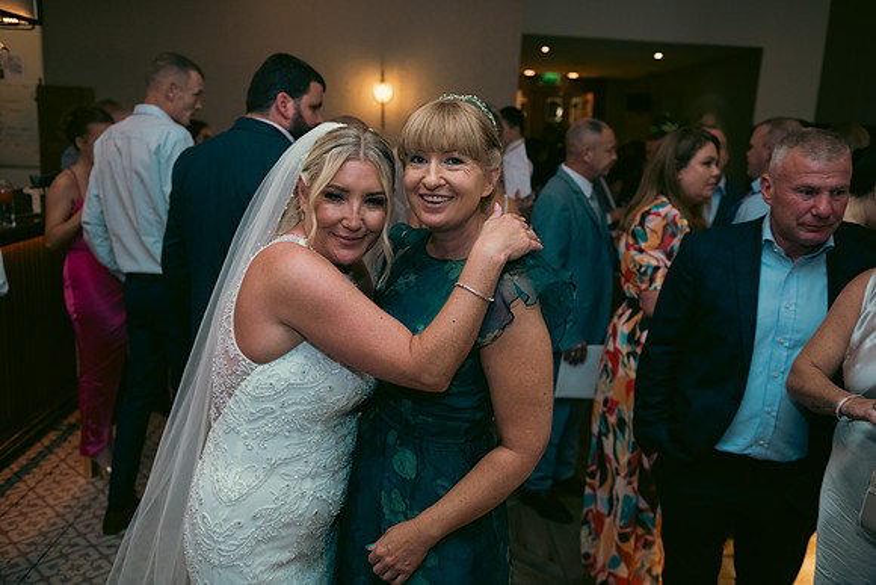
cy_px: 292
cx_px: 438
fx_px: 779
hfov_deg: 58.7
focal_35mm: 32
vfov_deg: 41.1
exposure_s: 1/160
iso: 800
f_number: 3.5
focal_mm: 32
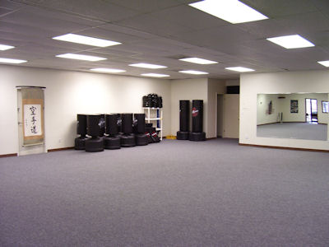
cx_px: 164
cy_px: 124
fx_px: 323
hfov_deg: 54.0
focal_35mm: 34
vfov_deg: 41.8
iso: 160
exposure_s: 1/15
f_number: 2.7
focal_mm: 5.6
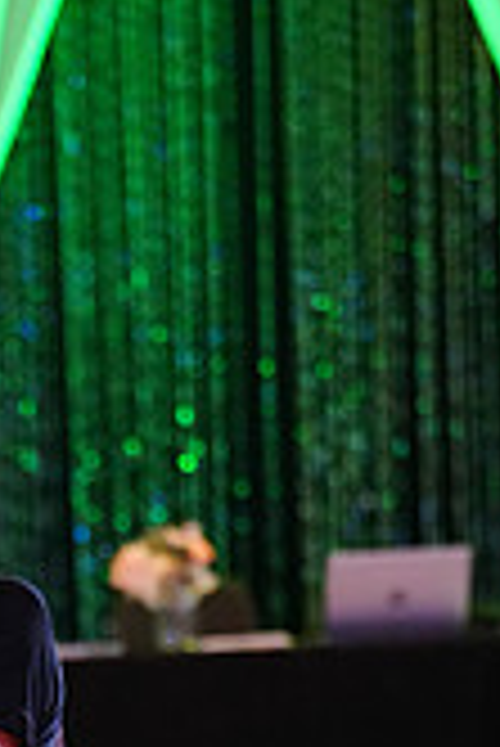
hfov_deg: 3.7
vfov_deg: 5.6
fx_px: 7629
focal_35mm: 367
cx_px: -295
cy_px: 1071
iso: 5000
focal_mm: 105
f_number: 2.8
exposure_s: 1/400
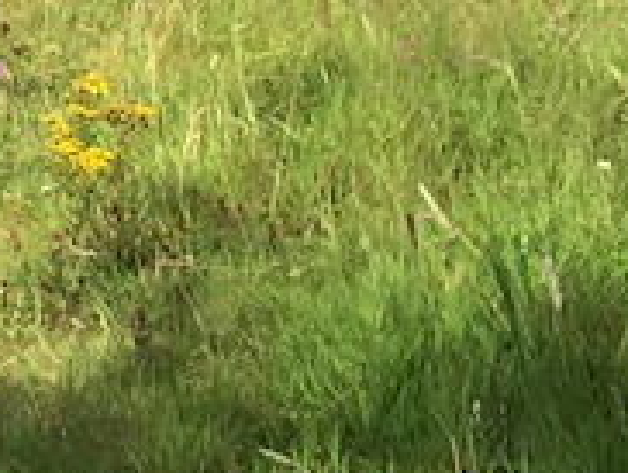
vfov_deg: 8.4
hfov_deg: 10.6
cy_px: -635
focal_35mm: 163
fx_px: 2961
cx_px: -818
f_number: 2.2
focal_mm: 4.15
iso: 32
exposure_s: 1/1721
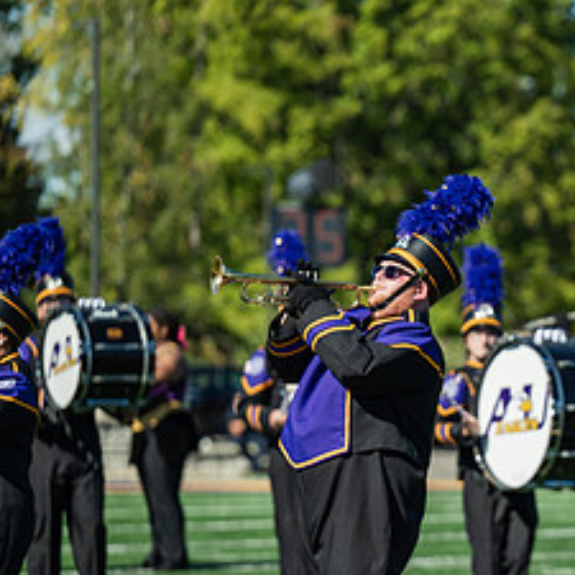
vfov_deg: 5.7
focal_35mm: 307
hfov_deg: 5.7
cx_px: 705
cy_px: 464
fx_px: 5769
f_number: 3.2
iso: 100
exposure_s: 1/1600
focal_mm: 140
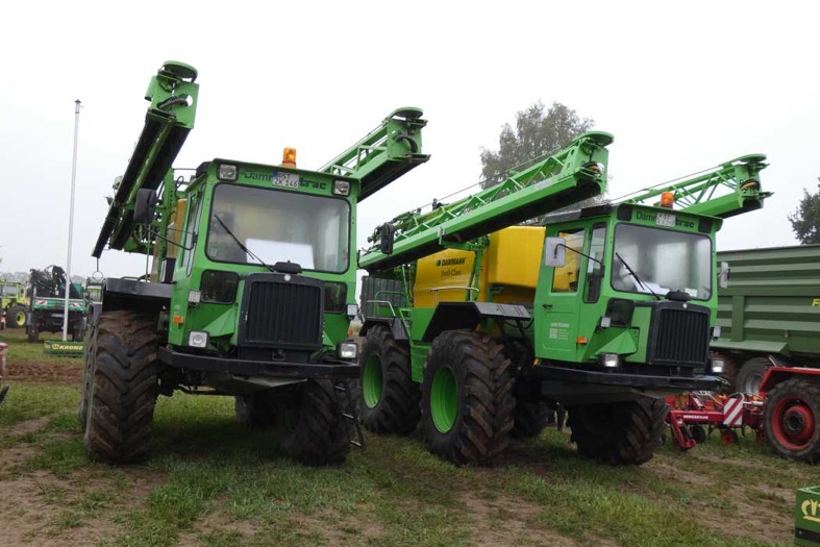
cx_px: 411
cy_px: 292
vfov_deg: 35.9
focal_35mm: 37
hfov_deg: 51.9
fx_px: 843
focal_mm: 6.2
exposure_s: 1/80
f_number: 3.4
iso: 80
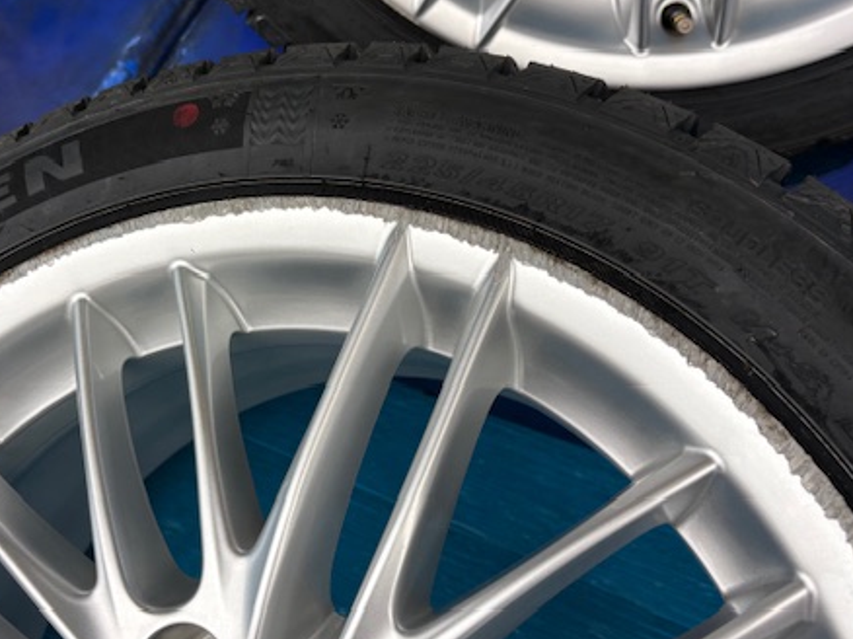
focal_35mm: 38
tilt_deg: -54.8
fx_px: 936
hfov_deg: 48.9
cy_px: 302
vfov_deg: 37.7
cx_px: 376
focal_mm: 5.96
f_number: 1.6
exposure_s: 1/354
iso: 50
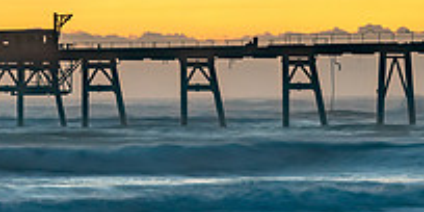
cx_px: -95
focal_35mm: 265
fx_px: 2903
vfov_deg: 4.2
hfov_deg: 8.3
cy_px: 153
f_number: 6.3
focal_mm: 70
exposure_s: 1/1.25
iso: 320
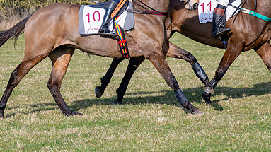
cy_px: 49
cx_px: 67
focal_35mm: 218
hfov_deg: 9.9
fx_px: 1566
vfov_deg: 5.6
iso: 100
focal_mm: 70
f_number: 2.8
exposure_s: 1/1600
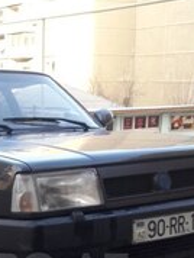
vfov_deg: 23.7
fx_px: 581
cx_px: 17
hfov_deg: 18.6
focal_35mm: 78
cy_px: 270
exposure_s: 1/106
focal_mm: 3.7
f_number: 1.9
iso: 40
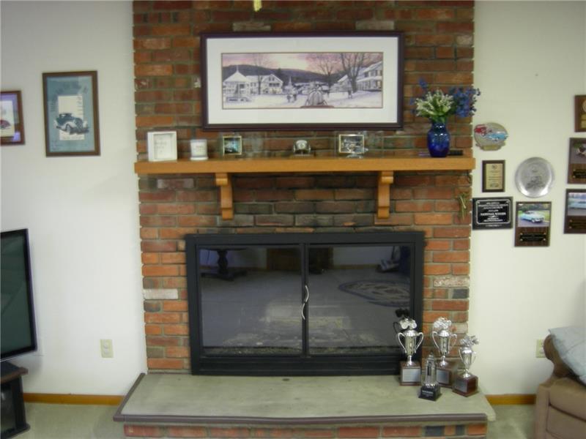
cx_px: 293
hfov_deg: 49.0
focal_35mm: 38
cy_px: 220
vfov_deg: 37.7
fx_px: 643
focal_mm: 8
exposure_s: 1/4.4
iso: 120
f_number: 2.8
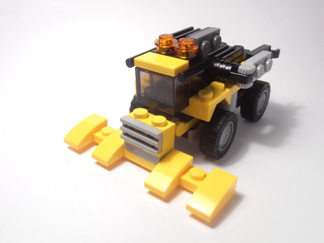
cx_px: 162
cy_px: 122
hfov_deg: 50.1
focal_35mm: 37
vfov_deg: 38.7
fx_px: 346
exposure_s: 1/50
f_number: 3.9
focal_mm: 6.61
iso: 80
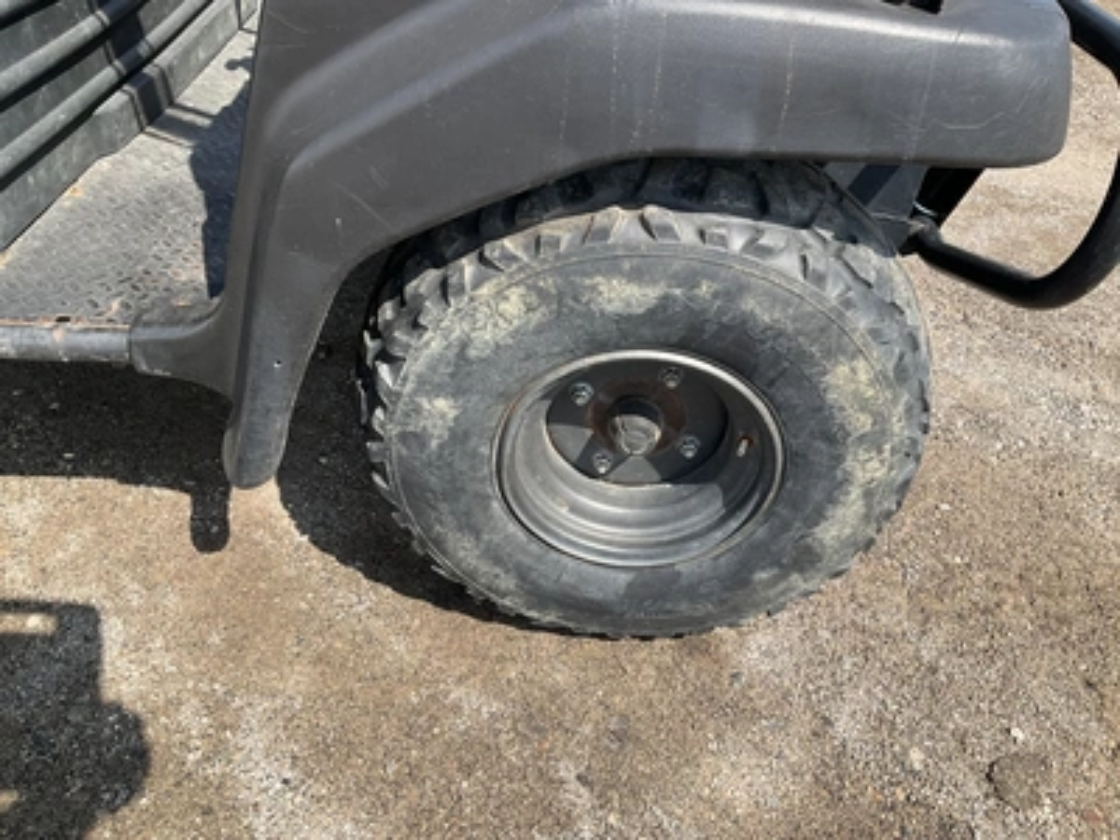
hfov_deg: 61.7
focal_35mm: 29
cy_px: 420
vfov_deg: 48.2
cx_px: 560
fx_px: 938
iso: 25
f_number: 1.8
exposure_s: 1/728
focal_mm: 3
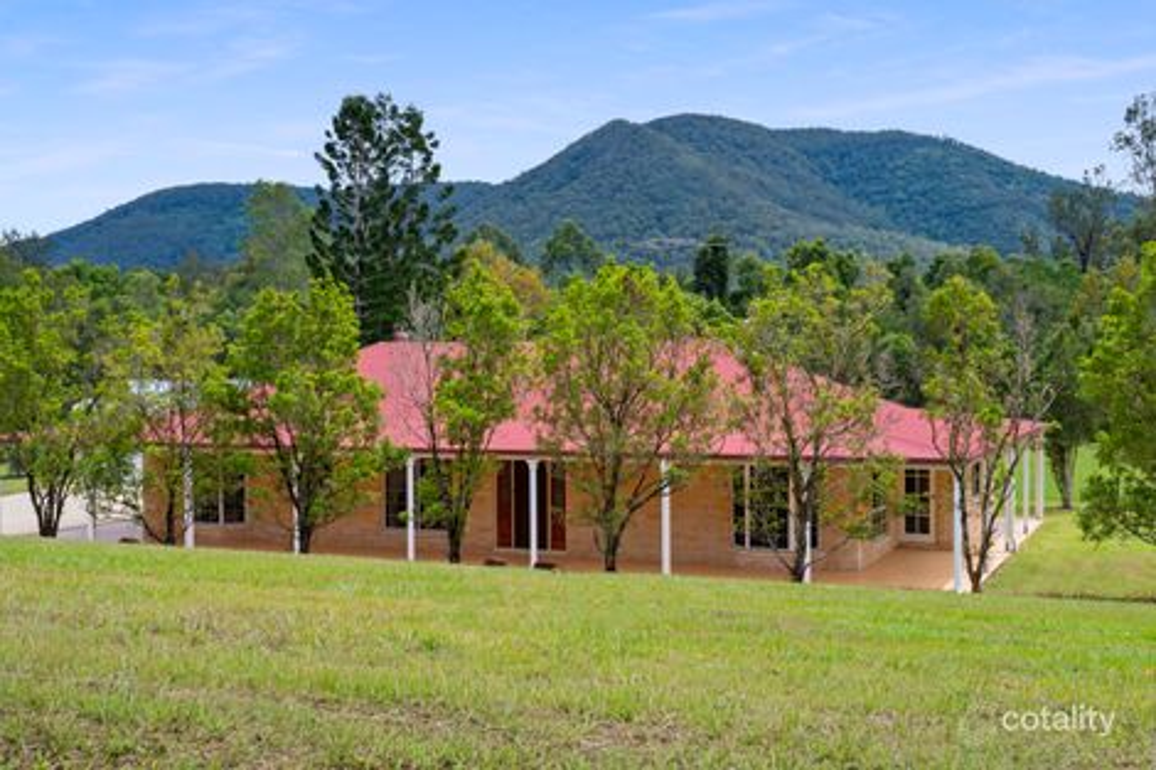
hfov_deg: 44.5
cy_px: 385
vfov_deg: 30.5
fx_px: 1412
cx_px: 578
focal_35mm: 44
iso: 125
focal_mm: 44
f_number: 8
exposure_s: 1/400
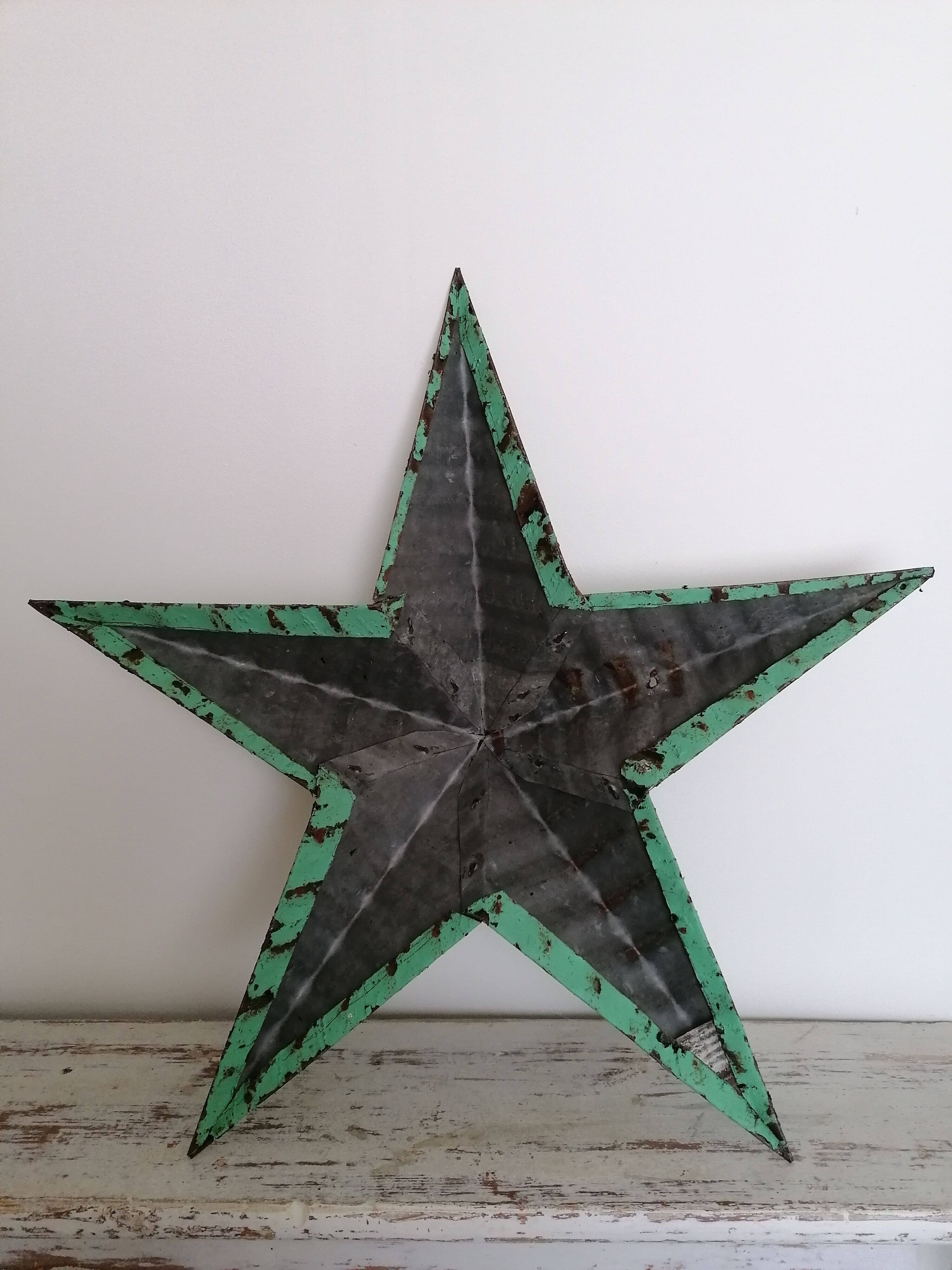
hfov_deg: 51.4
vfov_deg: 65.3
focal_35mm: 27
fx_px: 990
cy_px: 635
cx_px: 476
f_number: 1.8
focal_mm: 4.75
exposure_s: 1/33.3
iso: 250
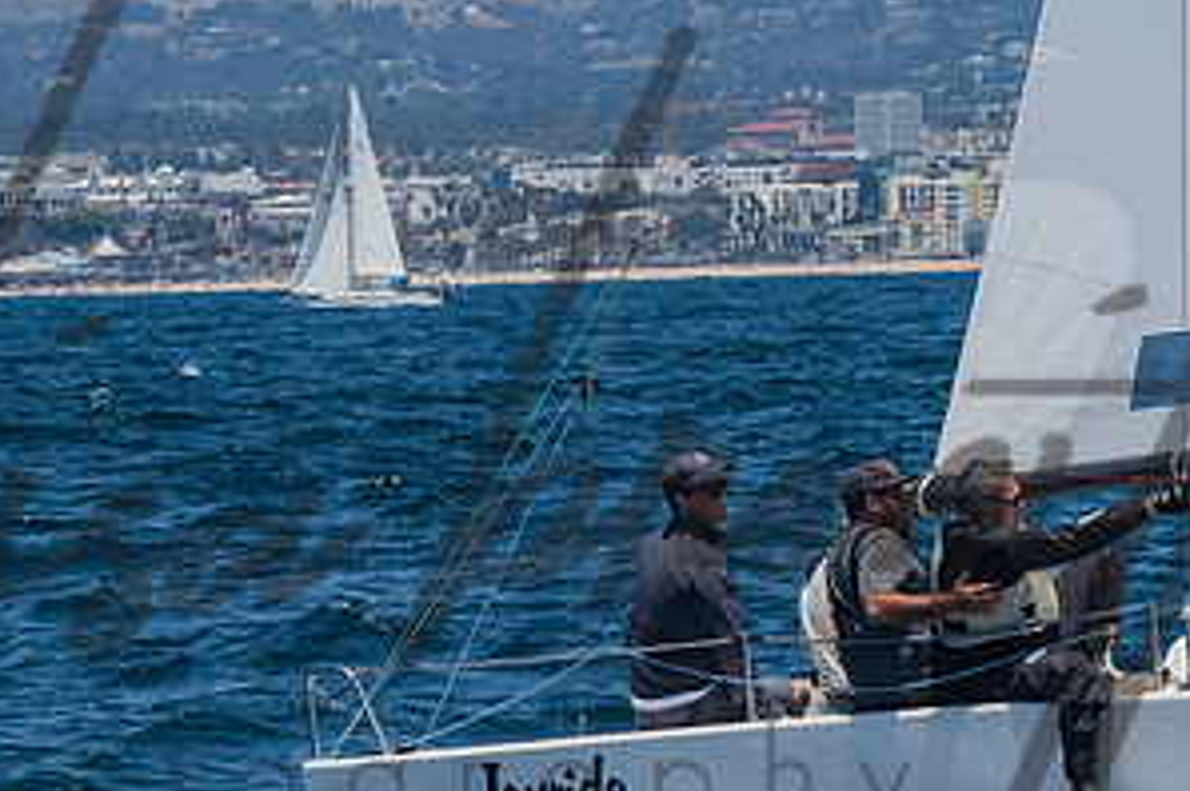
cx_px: 735
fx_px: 12547
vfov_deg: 3.6
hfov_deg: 5.4
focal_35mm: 380
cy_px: 479
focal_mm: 130
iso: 640
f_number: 14
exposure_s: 1/1600
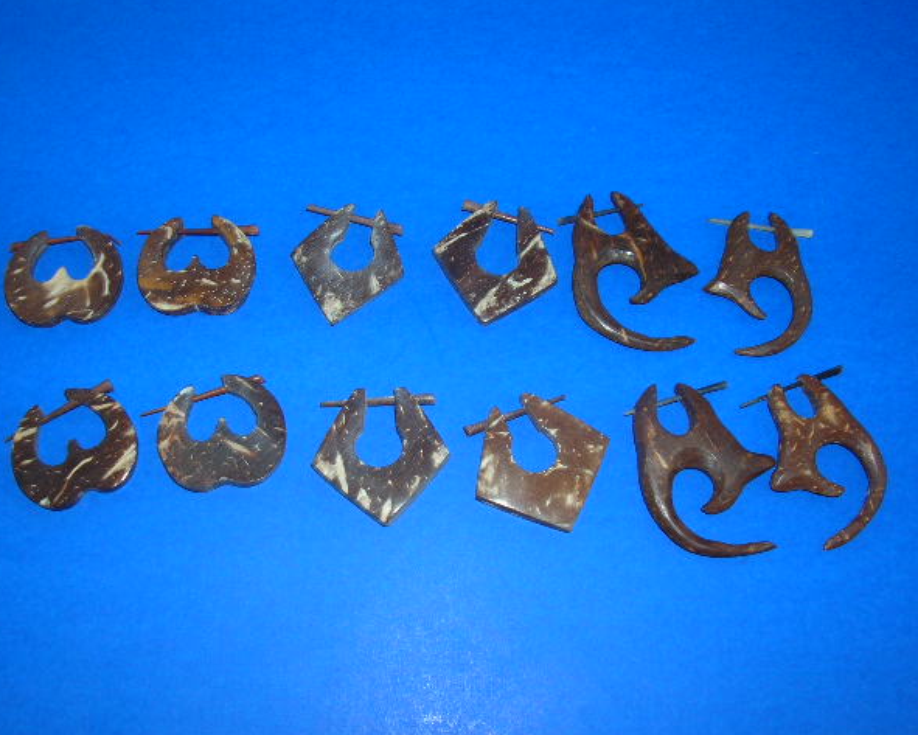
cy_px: 365
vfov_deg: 40.1
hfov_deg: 49.0
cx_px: 424
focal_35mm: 37
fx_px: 1005
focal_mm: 5.8
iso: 50
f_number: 5.6
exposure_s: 1/60.1
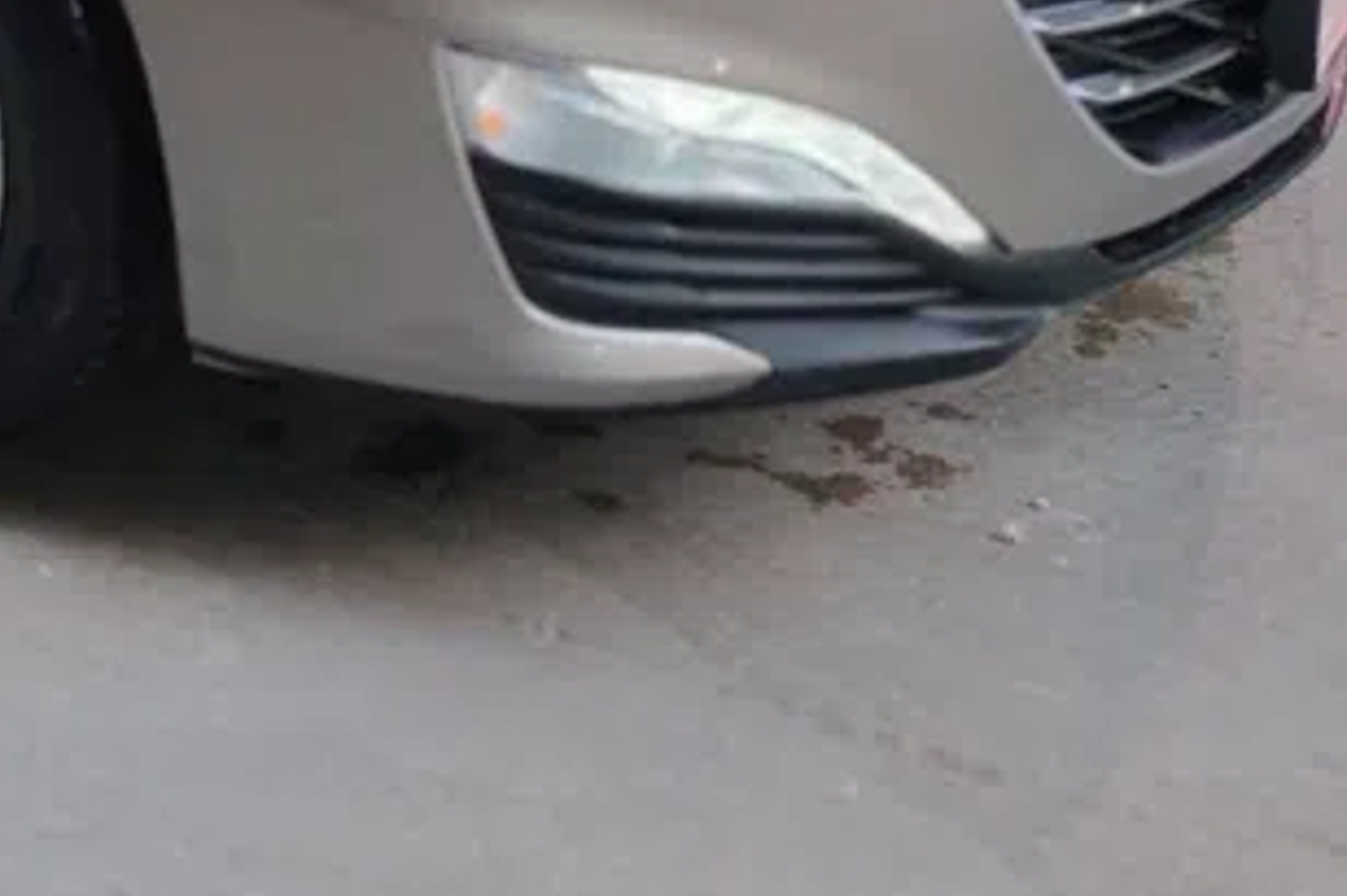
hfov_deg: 21.8
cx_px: -455
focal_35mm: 83
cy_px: -455
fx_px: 3104
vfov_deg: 15.2
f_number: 0.95
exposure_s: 1/25
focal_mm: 5.25
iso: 913
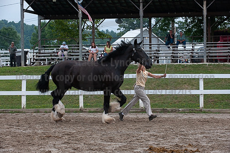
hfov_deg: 17.7
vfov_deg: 11.8
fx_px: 740
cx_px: 115
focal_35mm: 116
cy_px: 76
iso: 1400
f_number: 5.6
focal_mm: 116
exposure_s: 1/1250
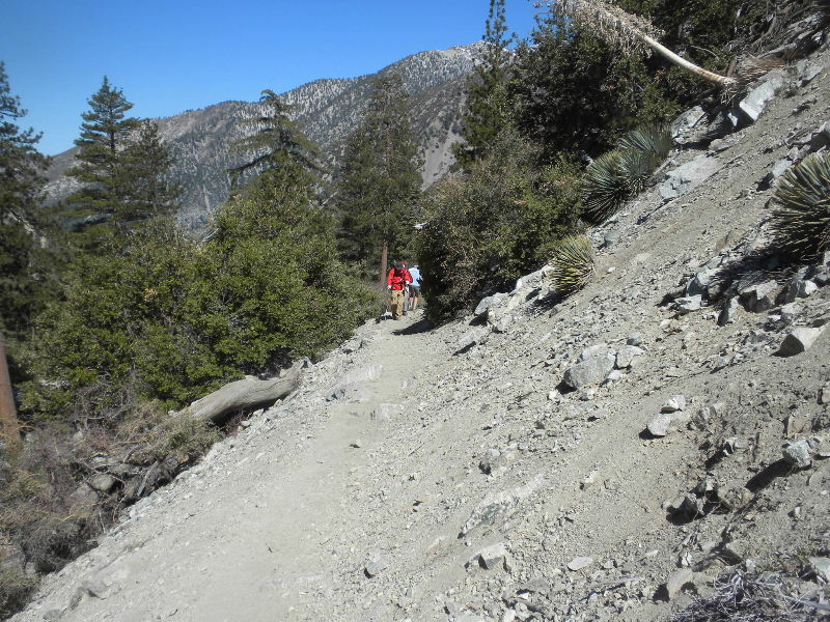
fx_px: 887
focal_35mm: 37
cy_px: 311
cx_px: 415
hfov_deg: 50.1
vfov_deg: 38.7
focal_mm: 6.6
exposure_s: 1/130
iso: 64
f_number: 10
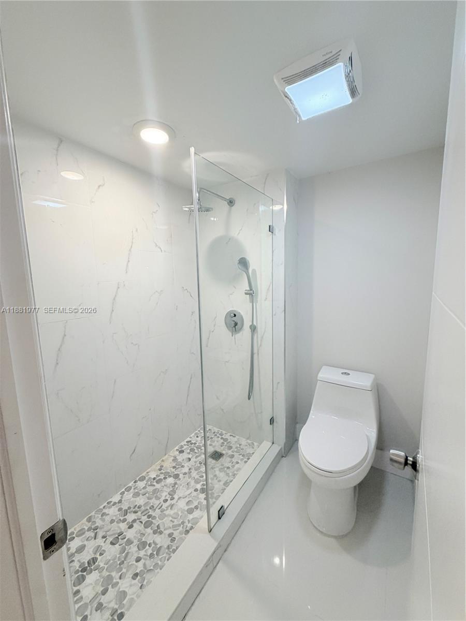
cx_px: 233
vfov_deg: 102.1
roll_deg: +2.0
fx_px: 251
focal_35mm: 14
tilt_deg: -7.1
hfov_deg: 85.7
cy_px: 310
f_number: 2.2
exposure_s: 1/120
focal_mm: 2.22
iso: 160
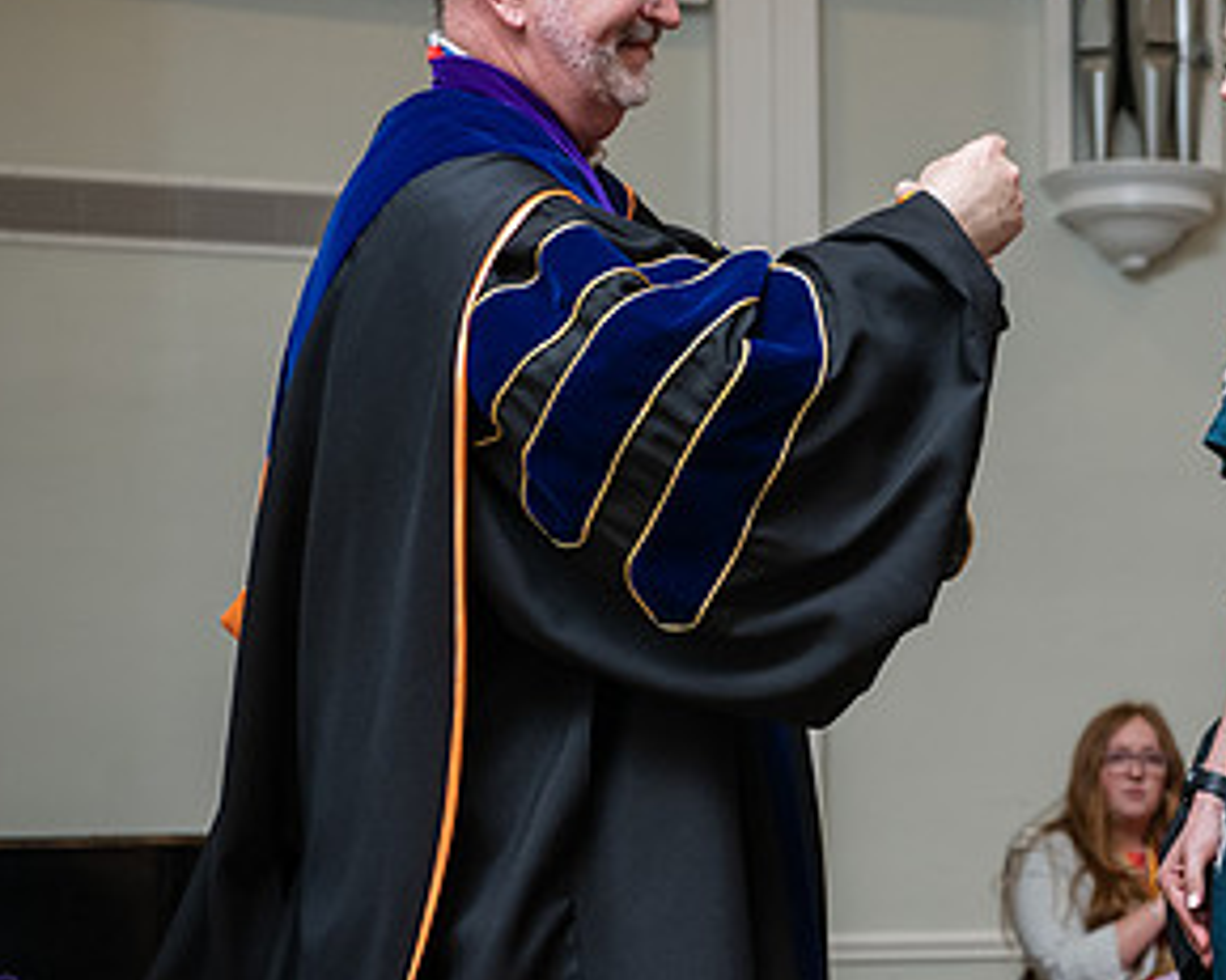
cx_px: 1184
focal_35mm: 113
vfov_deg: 13.6
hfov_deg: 16.7
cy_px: 452
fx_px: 4099
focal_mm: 60
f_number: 4.5
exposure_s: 1/200
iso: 1600
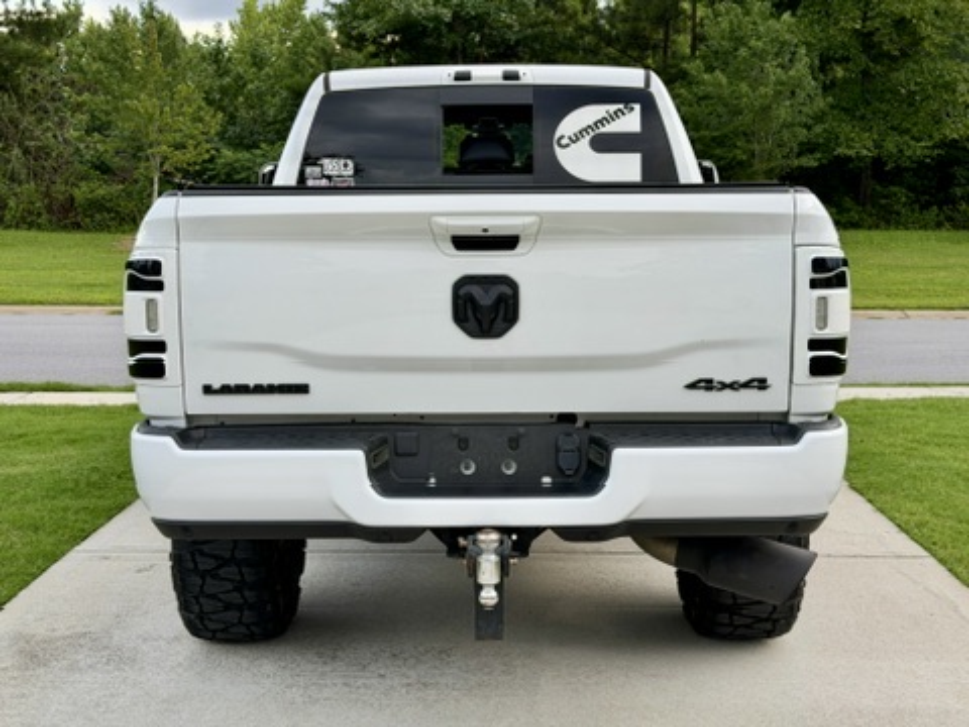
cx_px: 484
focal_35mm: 48
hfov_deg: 39.7
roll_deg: +0.6
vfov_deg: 30.3
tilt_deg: -7.7
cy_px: 364
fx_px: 1344
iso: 64
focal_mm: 6.76
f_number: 1.78
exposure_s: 1/300
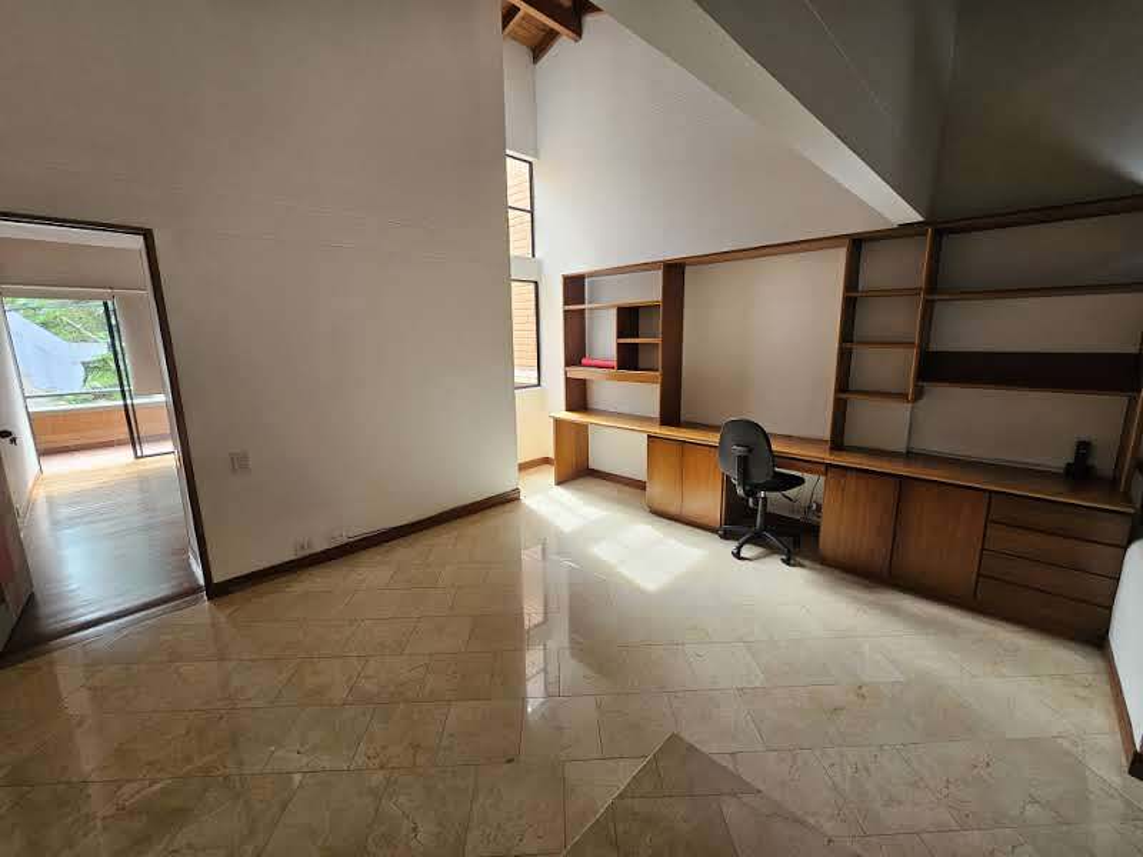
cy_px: 428
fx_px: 429
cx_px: 572
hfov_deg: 106.2
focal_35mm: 13
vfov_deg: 89.9
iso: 100
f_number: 2.2
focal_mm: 2.2
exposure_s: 1/77.4
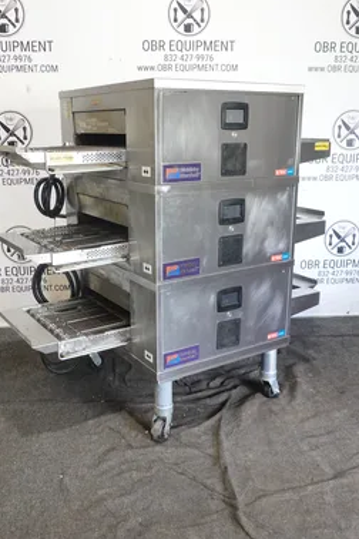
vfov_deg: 53.1
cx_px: 173
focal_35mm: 36
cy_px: 272
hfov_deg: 36.9
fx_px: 538
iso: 1000
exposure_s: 1/40
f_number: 3.5
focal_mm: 12.76
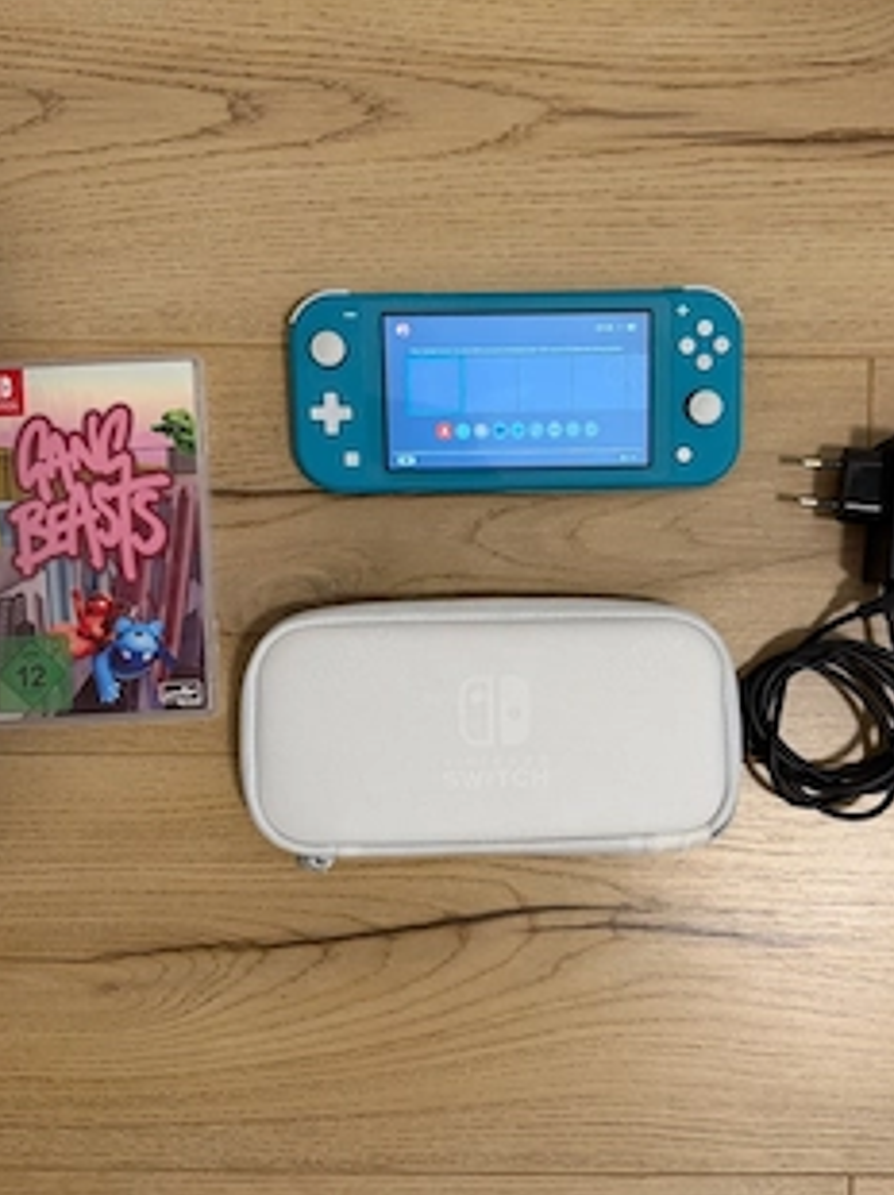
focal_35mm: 31
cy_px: 648
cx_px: 497
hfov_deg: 45.3
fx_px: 1069
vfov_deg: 58.3
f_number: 1.78
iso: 320
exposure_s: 1/50
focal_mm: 6.76
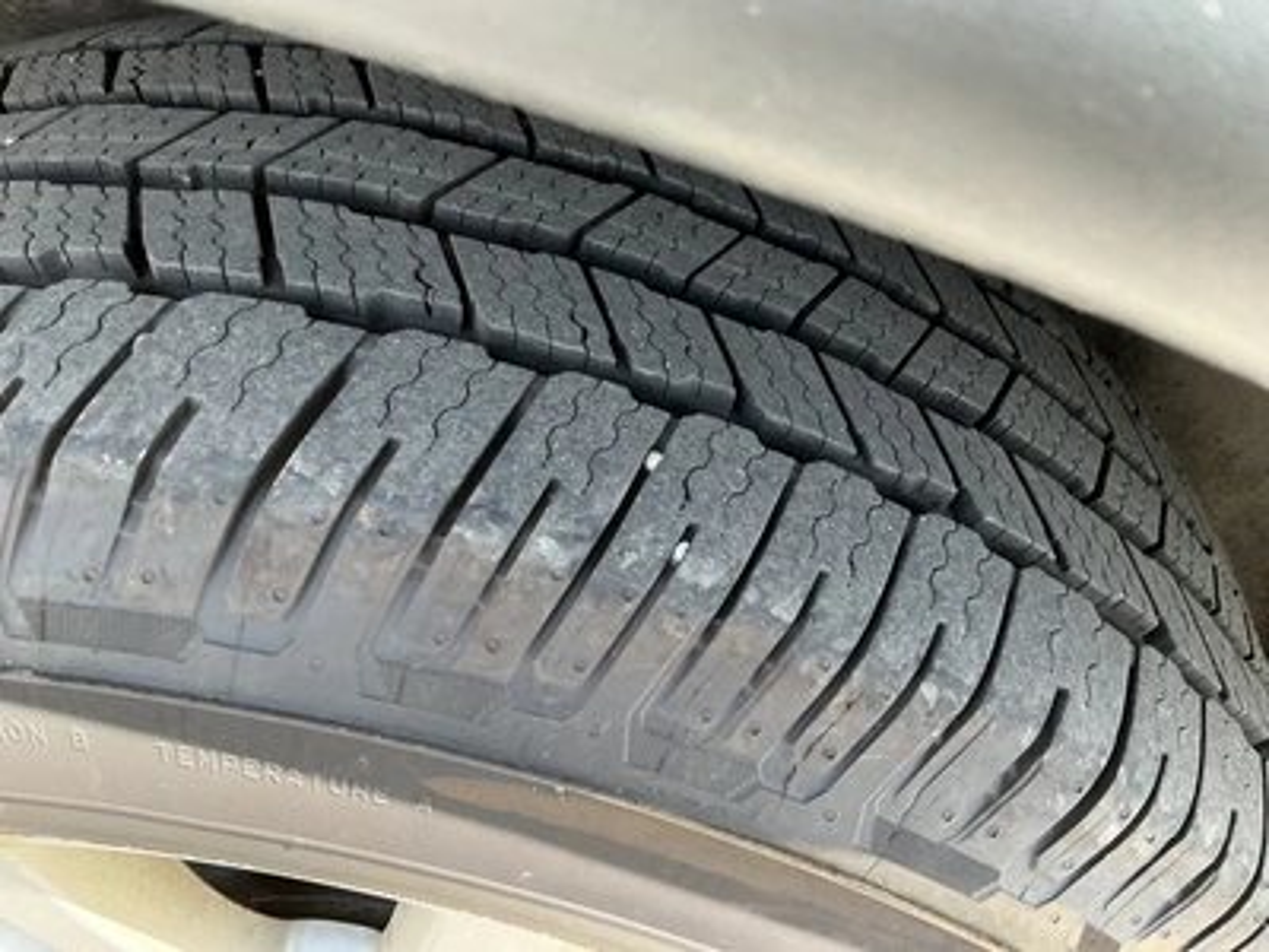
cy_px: 476
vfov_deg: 49.7
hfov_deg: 63.4
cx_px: 634
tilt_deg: -49.2
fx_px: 1026
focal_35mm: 28
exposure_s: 1/122
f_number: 1.8
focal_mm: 3
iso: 50
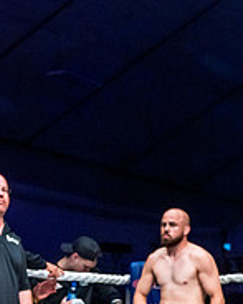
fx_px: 1143
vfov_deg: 15.1
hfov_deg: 11.7
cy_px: 188
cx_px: 332
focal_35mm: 127
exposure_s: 1/1000
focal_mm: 43
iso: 4000
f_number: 4
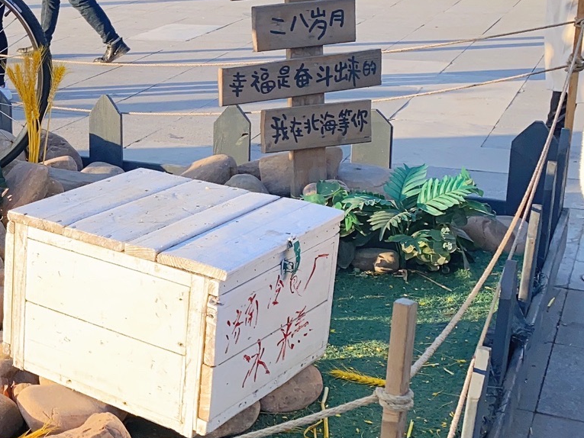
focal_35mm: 68
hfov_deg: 25.8
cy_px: 220
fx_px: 1147
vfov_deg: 21.6
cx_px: -105
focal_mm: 4.25
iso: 32
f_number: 1.8
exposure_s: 1/458
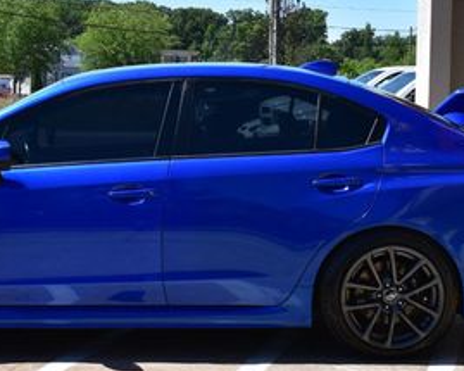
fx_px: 1194
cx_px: 154
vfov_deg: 17.6
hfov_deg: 21.9
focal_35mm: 87
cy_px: 116
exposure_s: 1/500
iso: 400
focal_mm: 26
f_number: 11
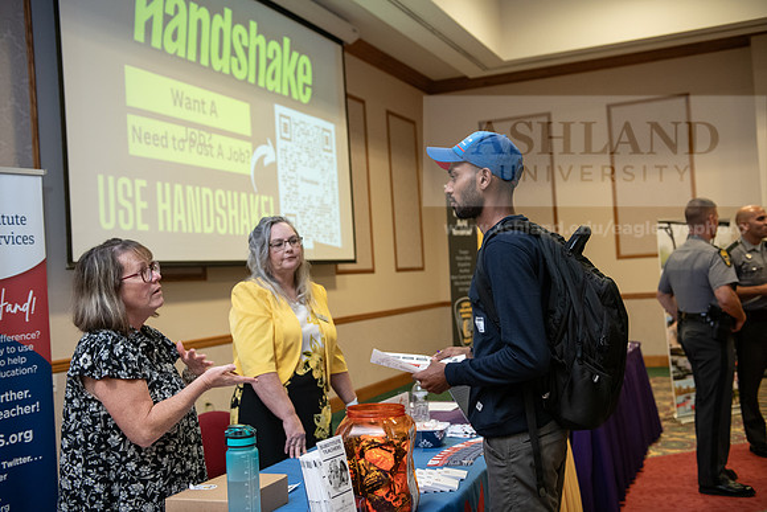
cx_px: 384
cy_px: 256
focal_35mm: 40
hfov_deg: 48.4
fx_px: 852
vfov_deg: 33.4
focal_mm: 40
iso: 1600
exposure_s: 1/200
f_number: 3.2
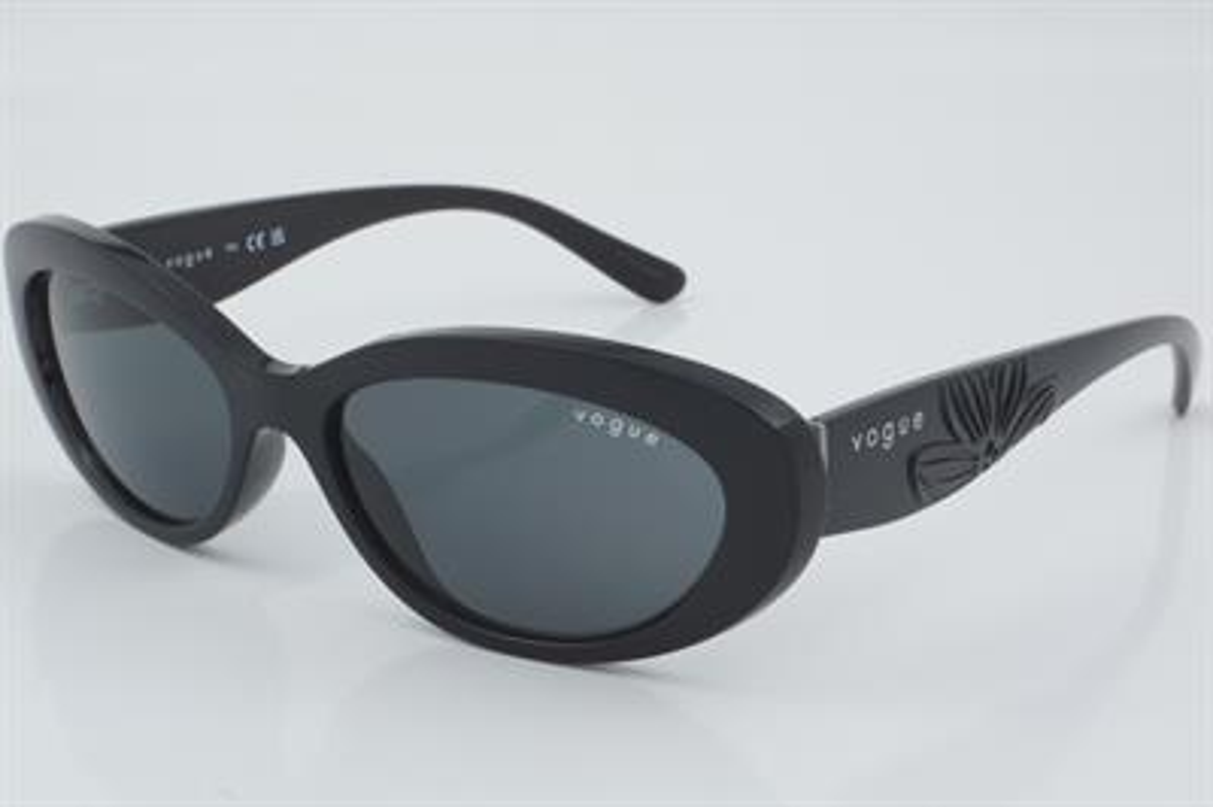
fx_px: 2525
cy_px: 404
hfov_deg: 27.0
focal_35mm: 75
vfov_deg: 18.2
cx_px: 606
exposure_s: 1/3
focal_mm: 50
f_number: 32
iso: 100
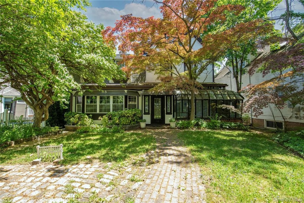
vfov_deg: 73.8
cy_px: 102
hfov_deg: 96.7
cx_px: 152
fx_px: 135
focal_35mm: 16
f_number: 5
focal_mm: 16
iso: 100
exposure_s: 1/80
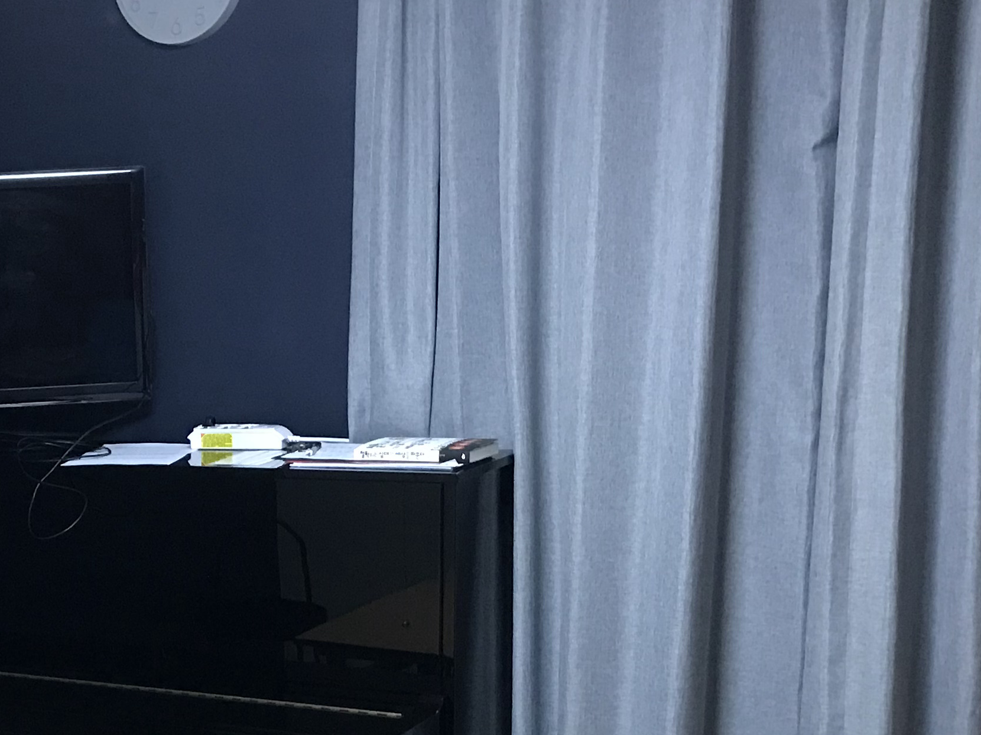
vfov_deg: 21.2
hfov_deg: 27.3
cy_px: 655
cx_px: 46
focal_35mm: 68
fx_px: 1927
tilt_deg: -10.6
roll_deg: +2.7
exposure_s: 1/6
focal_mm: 3.99
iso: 80
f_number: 1.8
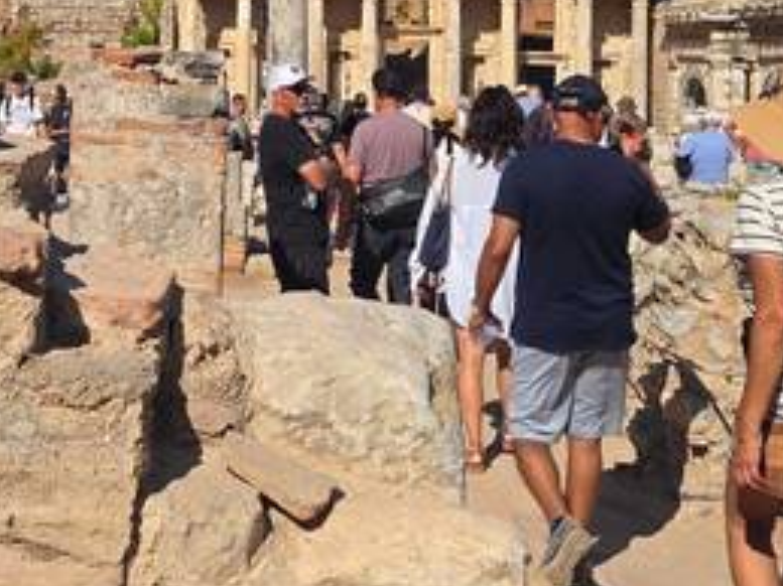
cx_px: 142
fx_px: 1447
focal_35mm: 64
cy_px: -18
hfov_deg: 29.5
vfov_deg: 22.0
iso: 80
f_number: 1.8
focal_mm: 5.4
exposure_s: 1/7891
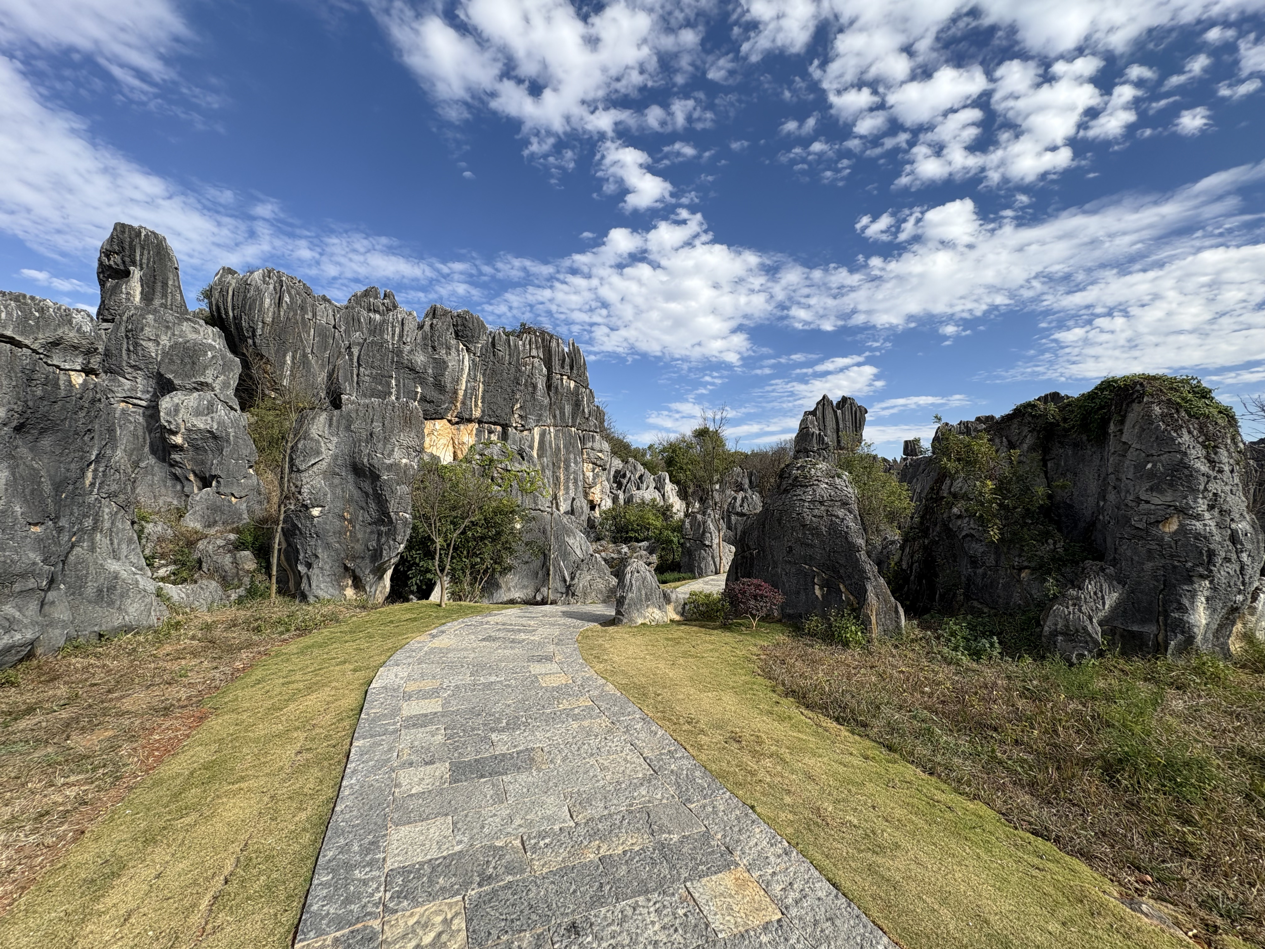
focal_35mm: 14
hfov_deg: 102.1
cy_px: 474
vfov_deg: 85.7
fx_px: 512
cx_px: 632
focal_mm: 2.22
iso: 50
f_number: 2.2
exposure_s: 1/1506
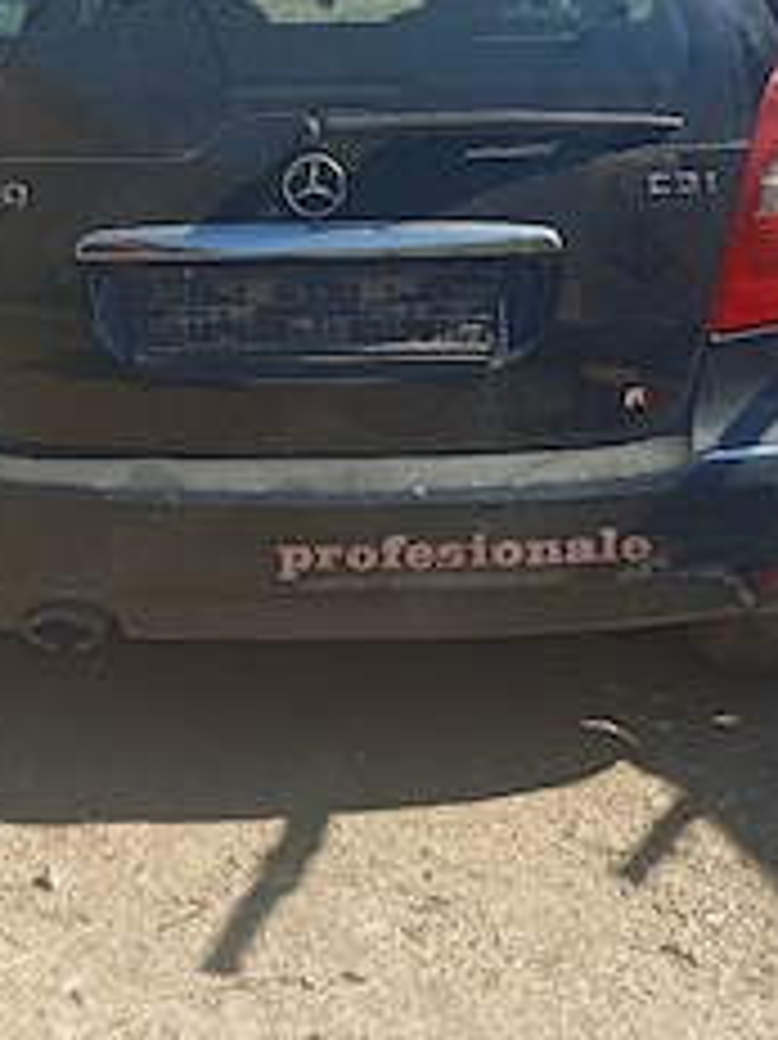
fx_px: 1350
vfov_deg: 40.4
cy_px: 212
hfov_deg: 32.0
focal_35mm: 45
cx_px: 283
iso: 104
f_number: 1.8
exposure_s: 1/667
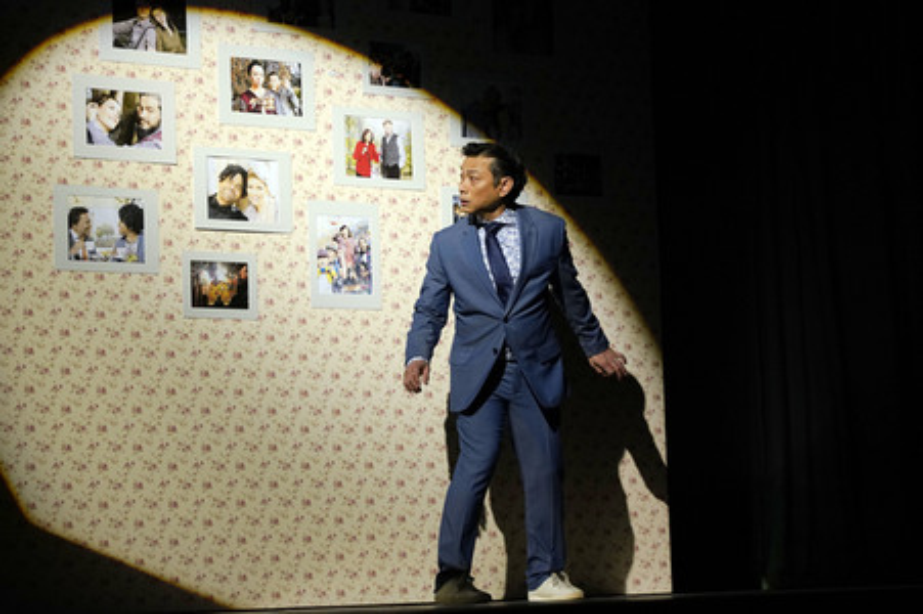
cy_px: 307
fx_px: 2229
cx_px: 462
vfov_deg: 15.7
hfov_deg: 23.4
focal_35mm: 87
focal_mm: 87
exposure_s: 1/200
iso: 2000
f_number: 5.6
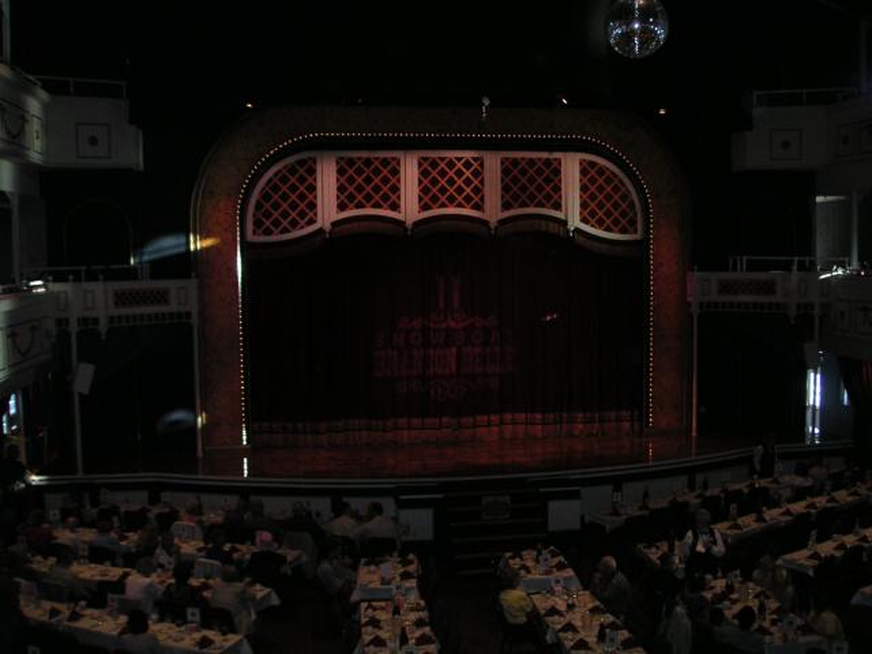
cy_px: 327
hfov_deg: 50.1
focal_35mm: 37
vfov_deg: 38.7
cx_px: 436
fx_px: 932
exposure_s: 1/45
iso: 160
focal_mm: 5.7
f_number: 2.8
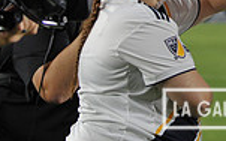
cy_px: -117
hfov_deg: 7.6
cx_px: 268
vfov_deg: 4.7
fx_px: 1686
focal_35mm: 274
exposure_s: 1/1000
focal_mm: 70
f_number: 2.8
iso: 1250
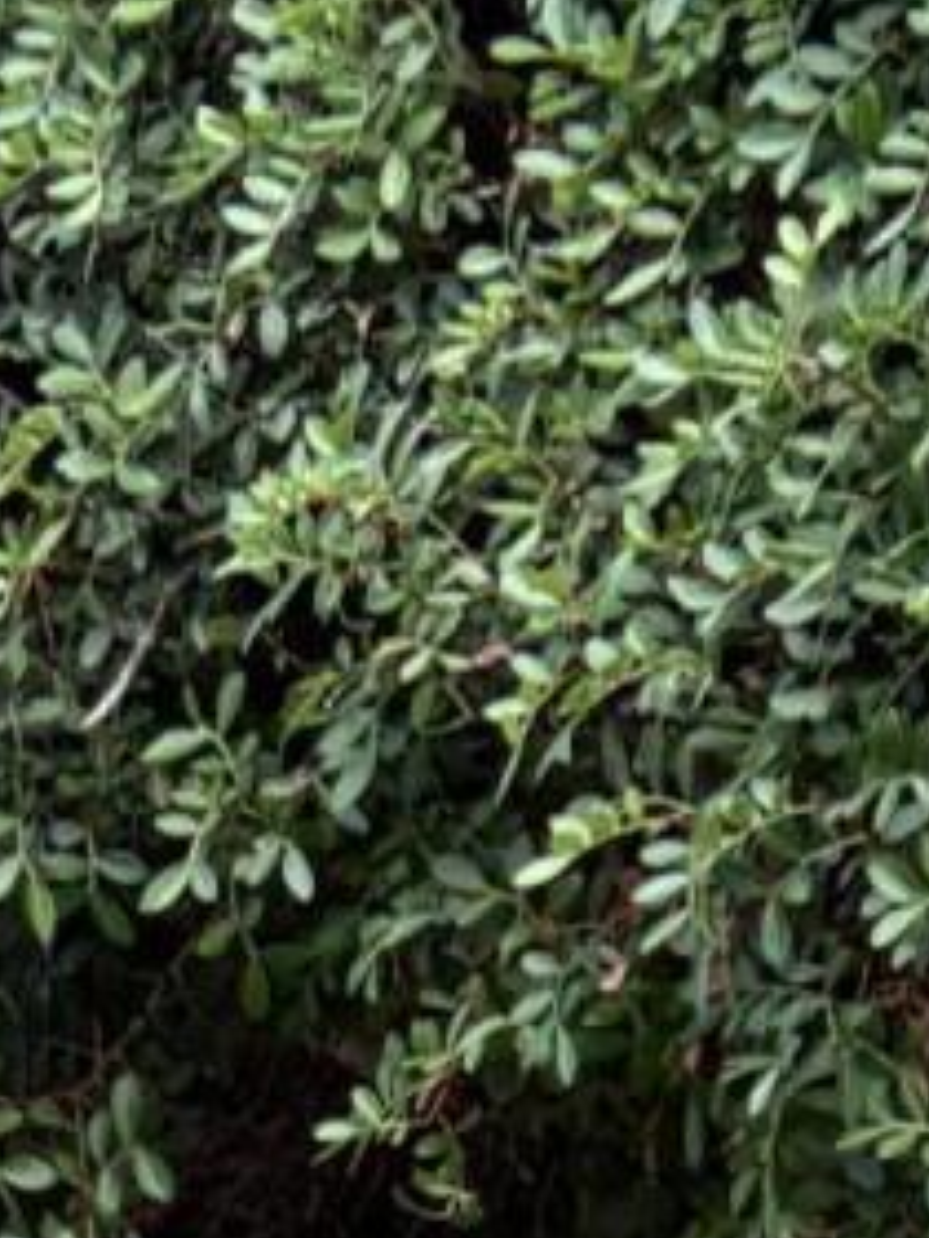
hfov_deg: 8.0
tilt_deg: -3.5
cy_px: 3891
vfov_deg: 8.6
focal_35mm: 186
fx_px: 6656
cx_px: 403
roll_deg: -3.2
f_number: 1.6
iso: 40
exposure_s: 1/261
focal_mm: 5.96
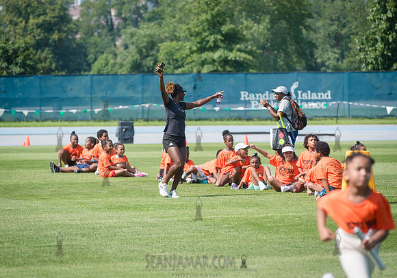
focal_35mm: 209
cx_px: 170
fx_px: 2338
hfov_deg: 9.7
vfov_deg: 6.8
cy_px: 126
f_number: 5
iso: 400
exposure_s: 1/1600
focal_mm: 185
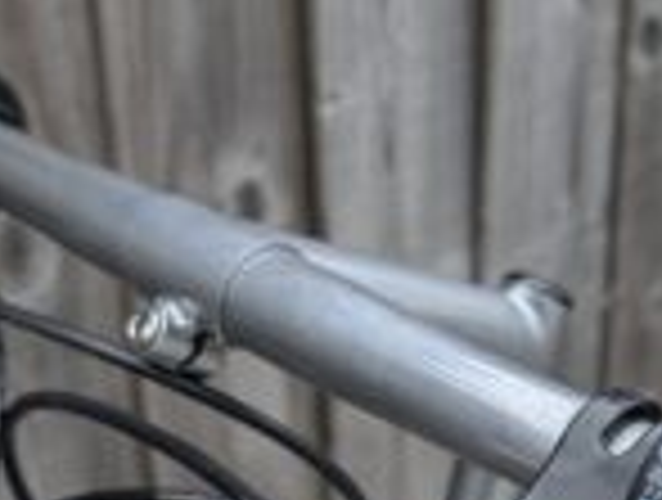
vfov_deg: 18.1
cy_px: 586
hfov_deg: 24.9
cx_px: 419
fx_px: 1495
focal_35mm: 78
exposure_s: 1/641
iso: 21
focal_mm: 6.9
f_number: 1.68
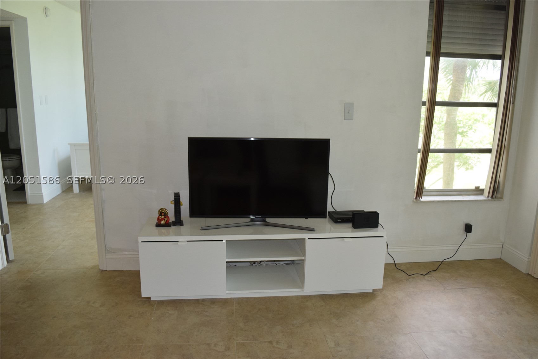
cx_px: 269
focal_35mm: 27
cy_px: 180
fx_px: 403
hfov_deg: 67.4
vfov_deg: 47.9
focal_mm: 18
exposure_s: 1/100
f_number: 5
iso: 800
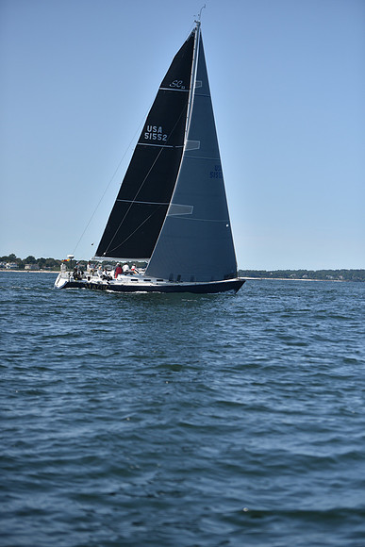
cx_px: 182
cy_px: 274
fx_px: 1368
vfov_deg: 22.6
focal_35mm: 90
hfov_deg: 15.2
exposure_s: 1/8000
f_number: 2.8
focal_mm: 90
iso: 250
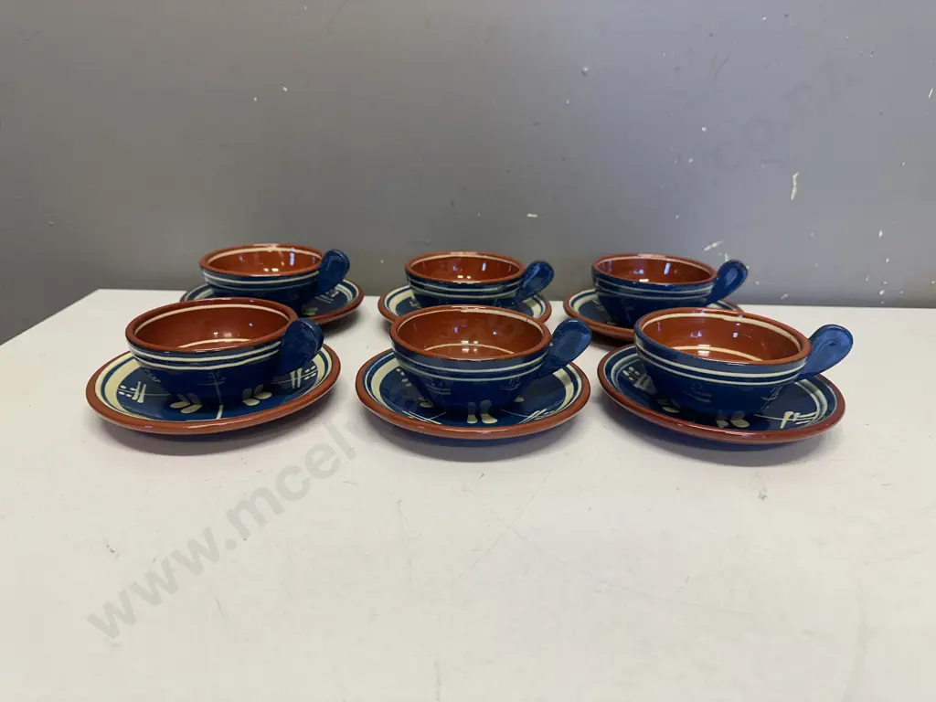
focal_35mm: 24
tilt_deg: -21.3
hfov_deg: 71.6
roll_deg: -1.5
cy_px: 351
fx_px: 649
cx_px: 468
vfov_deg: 56.8
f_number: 1.78
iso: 125
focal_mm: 6.86
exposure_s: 1/100
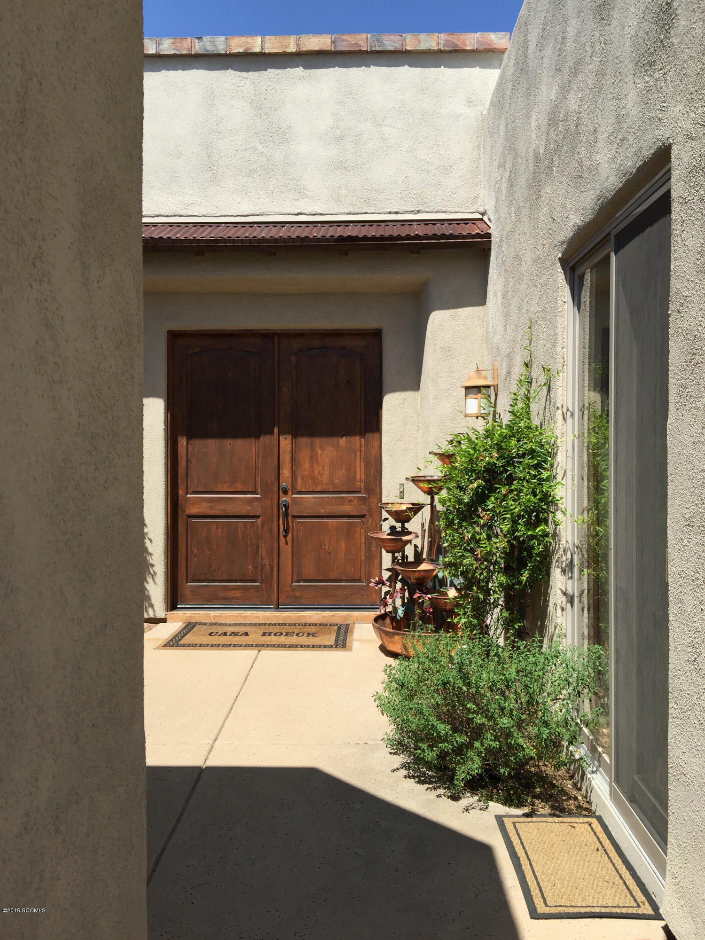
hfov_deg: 48.2
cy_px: 470
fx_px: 787
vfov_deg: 61.7
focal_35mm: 29
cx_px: 352
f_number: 2.2
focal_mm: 4.15
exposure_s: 1/1721
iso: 32
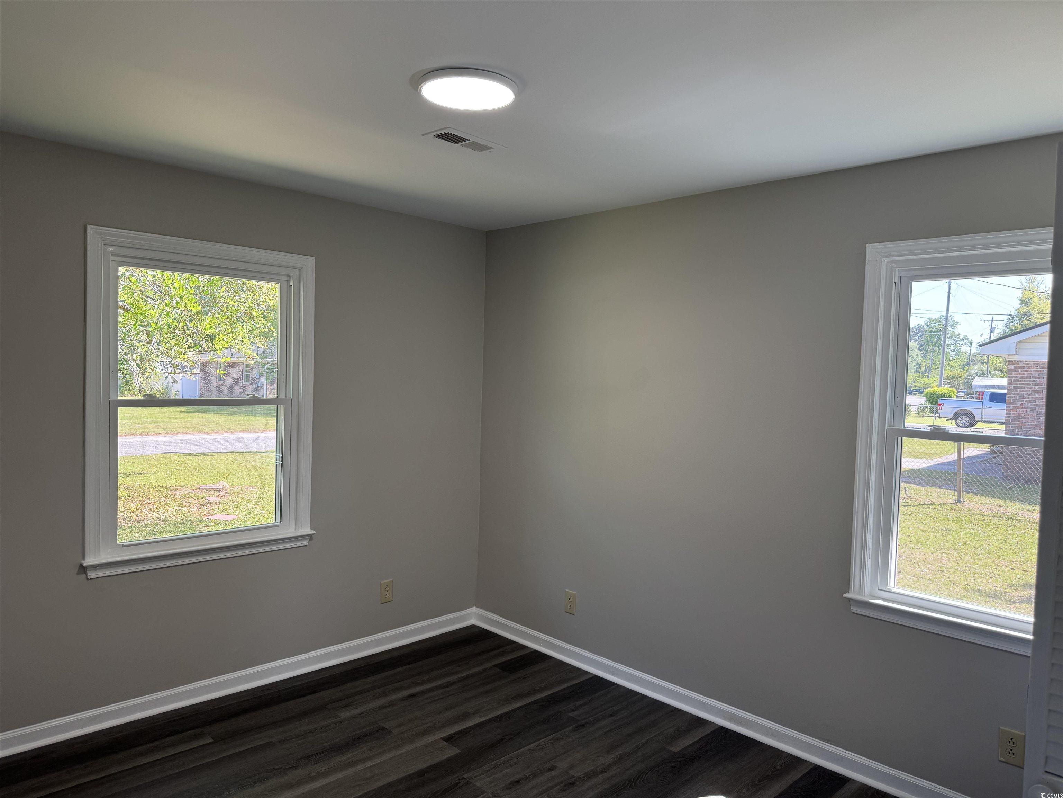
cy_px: 399
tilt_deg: -3.2
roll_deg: -2.3
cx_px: 532
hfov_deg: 71.6
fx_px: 737
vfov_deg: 56.8
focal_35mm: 24
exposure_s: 1/165
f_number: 1.78
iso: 100
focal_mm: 6.76
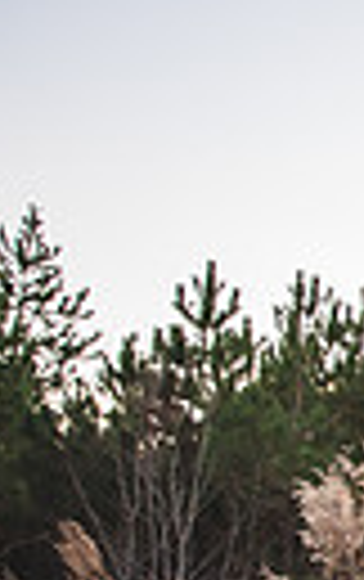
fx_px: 1012
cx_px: 1204
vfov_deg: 29.9
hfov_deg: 10.3
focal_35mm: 64
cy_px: 573
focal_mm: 14
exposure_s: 1/320
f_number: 2.8
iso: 500
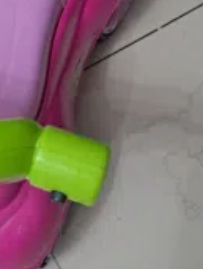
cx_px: -17
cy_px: 71
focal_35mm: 63
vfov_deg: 30.2
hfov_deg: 22.2
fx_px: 491
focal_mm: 4
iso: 500
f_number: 1.8
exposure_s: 1/50
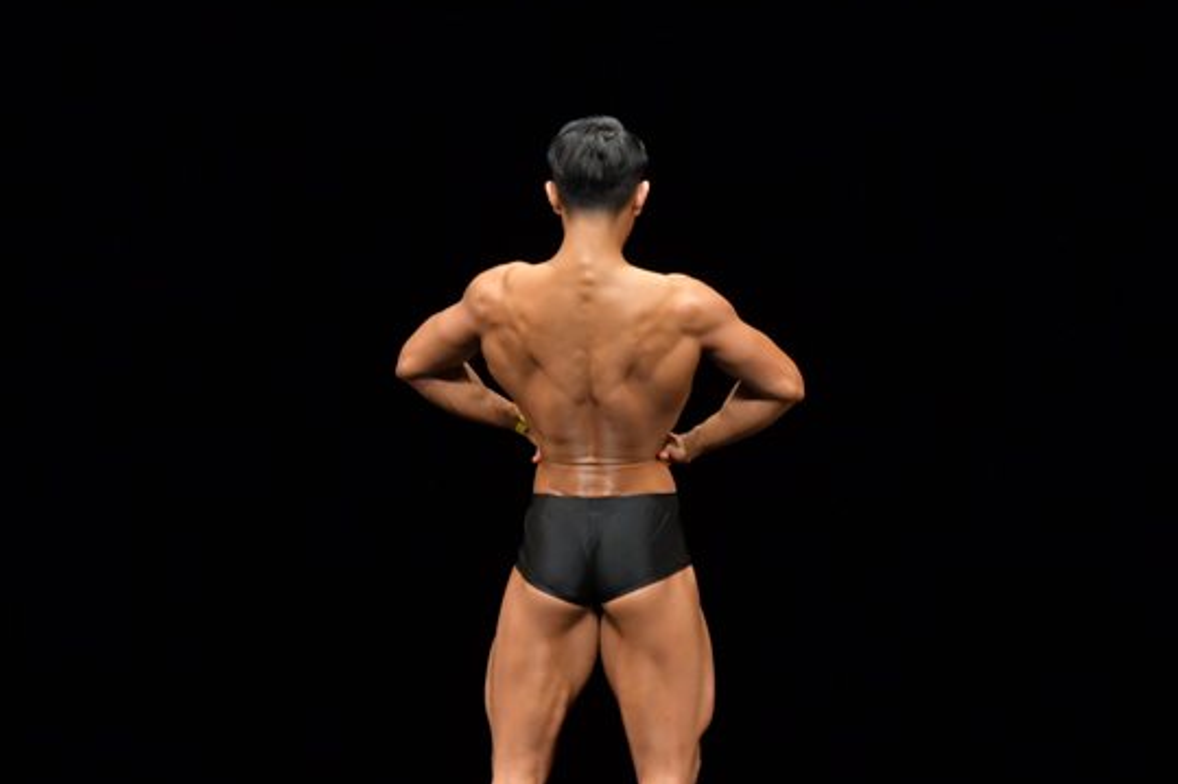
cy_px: 537
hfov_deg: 5.3
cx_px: 628
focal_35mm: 388
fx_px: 12692
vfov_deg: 3.5
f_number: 5.6
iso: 4000
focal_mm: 180
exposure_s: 1/400
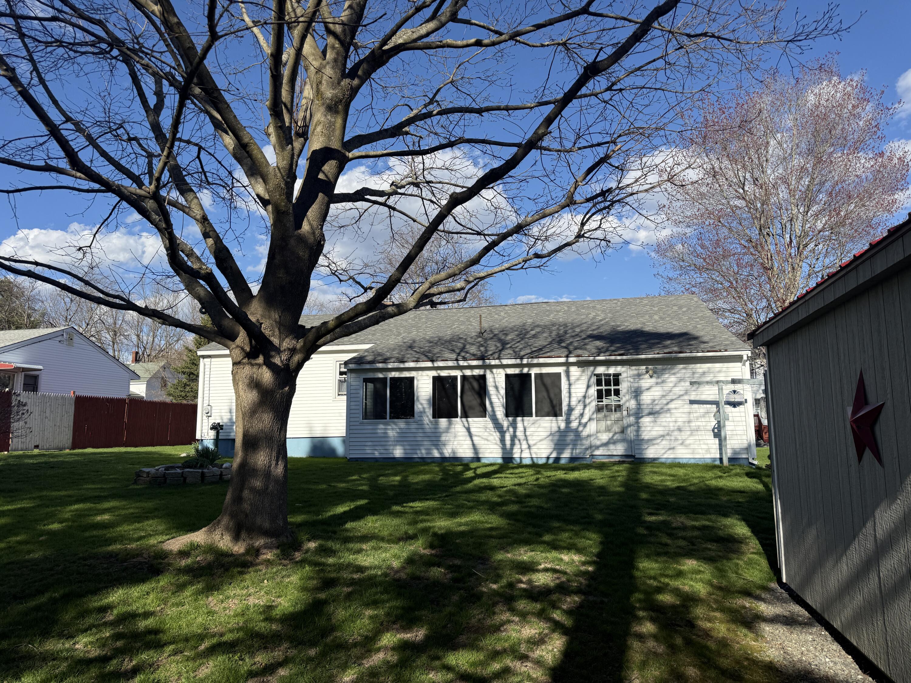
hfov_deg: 71.6
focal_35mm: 24
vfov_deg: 56.8
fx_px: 632
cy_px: 342
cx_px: 456
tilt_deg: +9.7
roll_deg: +1.0
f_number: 1.78
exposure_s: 1/4975
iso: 100
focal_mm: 6.76
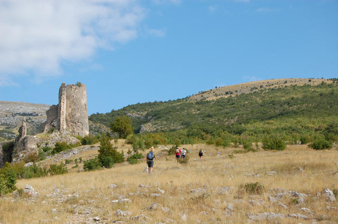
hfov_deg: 28.1
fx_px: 675
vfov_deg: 18.9
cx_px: 169
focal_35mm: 72
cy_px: 112
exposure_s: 1/250
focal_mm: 48
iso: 200
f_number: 8
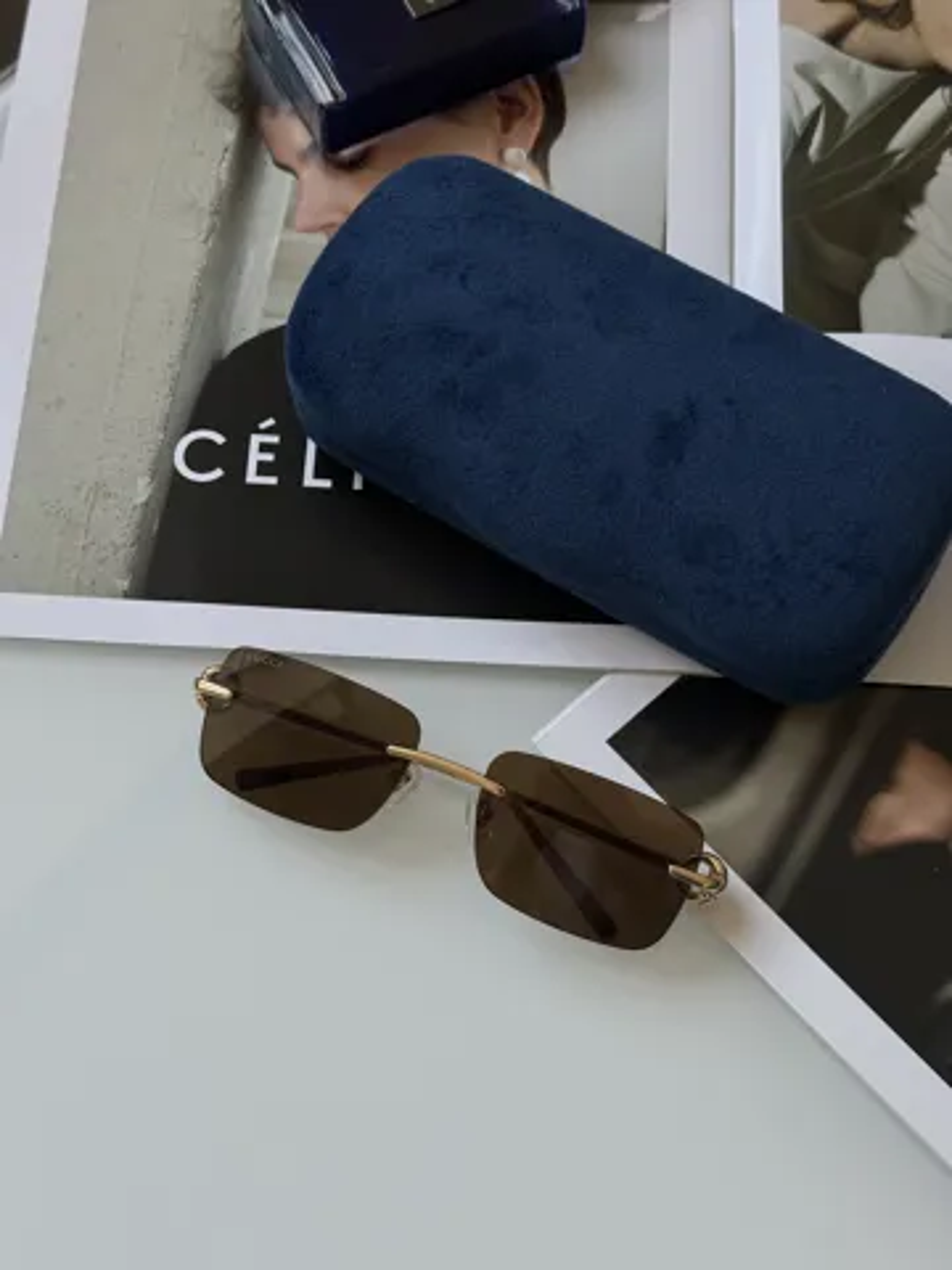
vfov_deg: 39.7
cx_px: 476
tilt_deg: -67.0
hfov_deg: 30.3
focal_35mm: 48
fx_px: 1760
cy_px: 635
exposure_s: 1/260
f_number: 1.78
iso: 64
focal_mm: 6.86
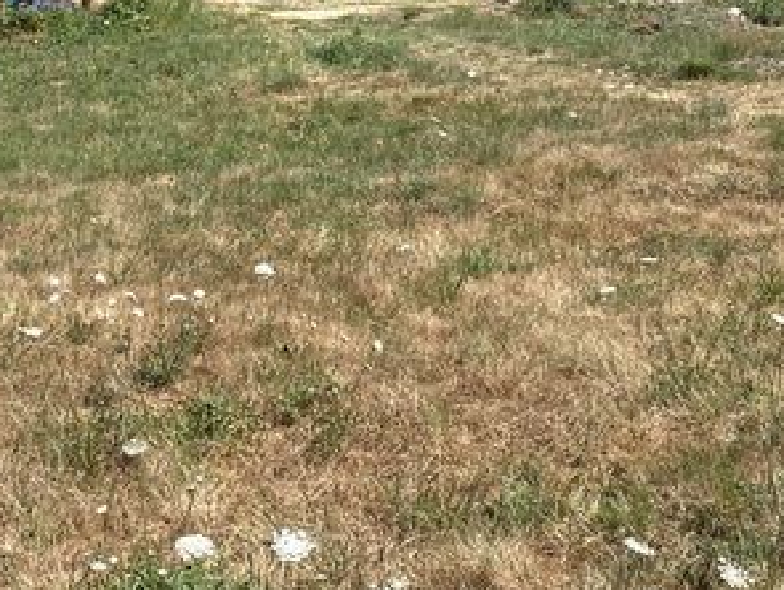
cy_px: -136
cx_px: 213
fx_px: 1996
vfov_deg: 16.1
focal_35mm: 88
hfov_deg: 22.1
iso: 32
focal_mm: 4.25
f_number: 1.8
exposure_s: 1/1754
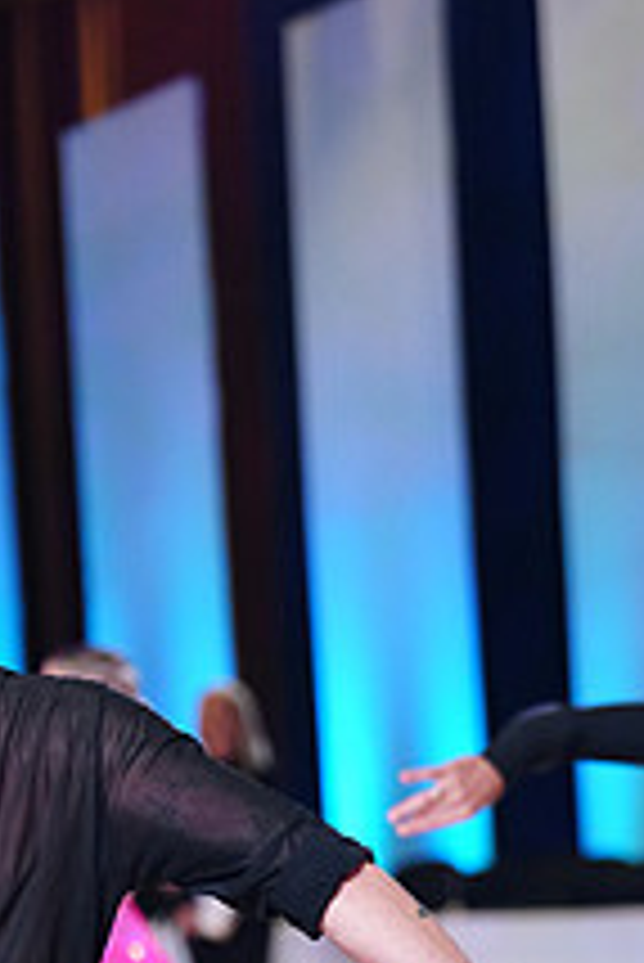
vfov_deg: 8.5
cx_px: -151
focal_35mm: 238
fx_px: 6376
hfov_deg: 5.8
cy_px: 1224
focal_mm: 88
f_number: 2.8
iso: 2000
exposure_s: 1/400
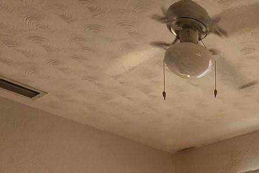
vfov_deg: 21.8
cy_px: 275
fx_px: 353
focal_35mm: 49
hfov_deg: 34.9
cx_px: 282
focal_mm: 2.2
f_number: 2.2
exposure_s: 1/60
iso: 200
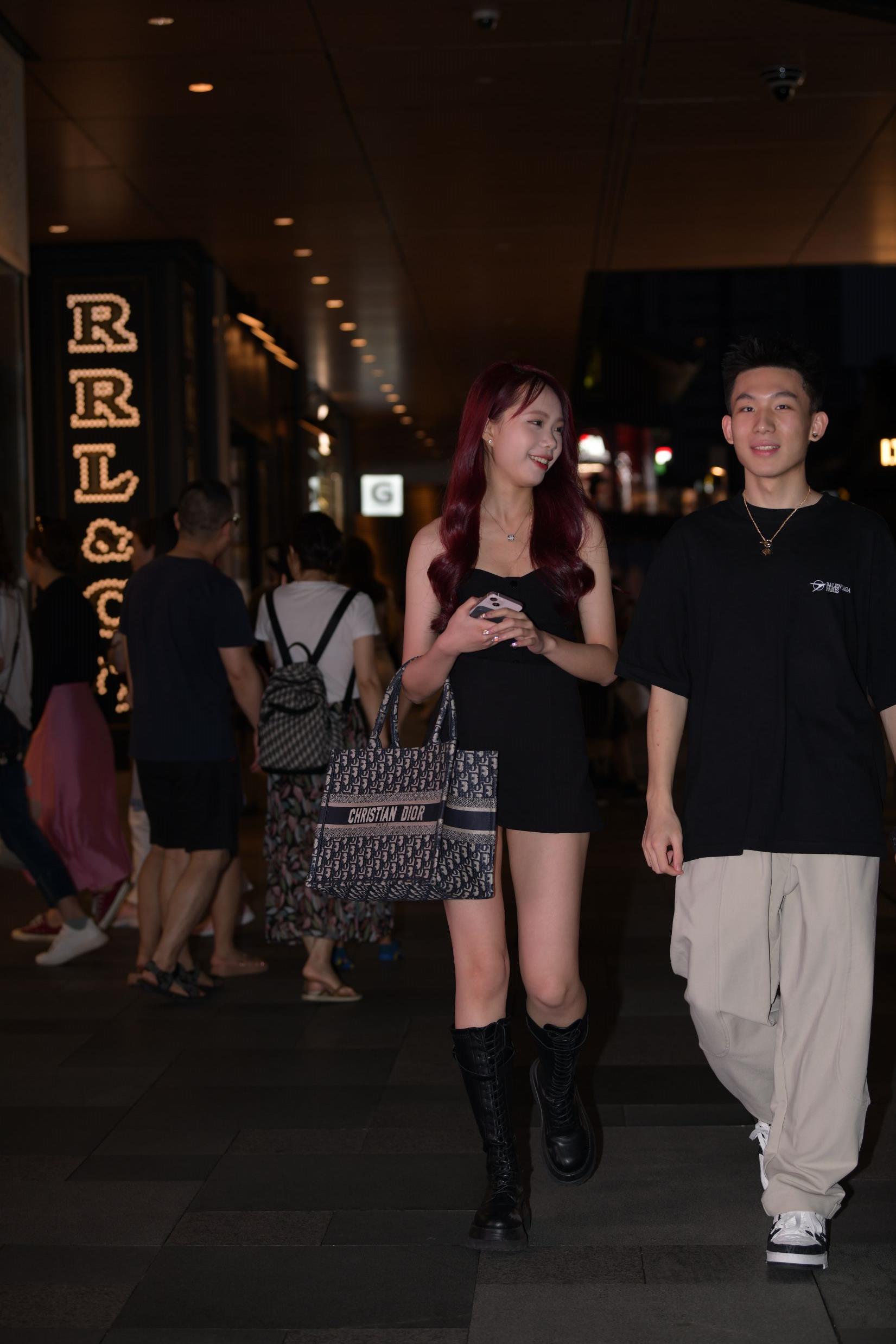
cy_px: 672
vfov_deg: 28.8
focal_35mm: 70
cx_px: 448
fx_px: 2613
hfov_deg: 19.5
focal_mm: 70
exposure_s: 1/200
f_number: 3.5
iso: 320
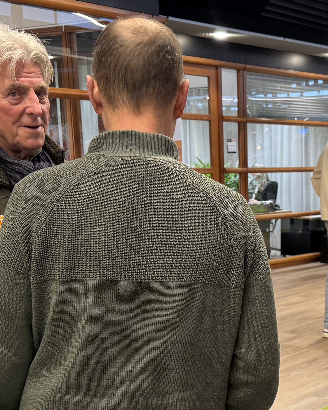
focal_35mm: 65
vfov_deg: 28.3
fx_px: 789
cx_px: 298
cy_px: 350
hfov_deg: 22.9
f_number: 1.78
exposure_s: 1/50
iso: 125
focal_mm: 6.76
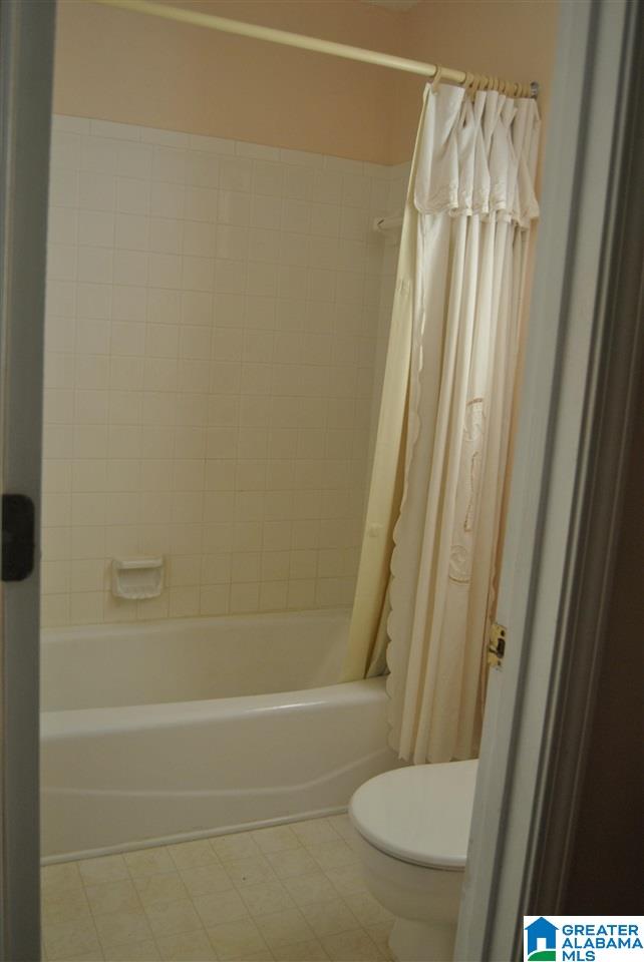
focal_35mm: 30
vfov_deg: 61.9
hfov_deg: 43.7
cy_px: 481
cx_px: 322
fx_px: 803
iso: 400
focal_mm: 20
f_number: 3.5
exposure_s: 1/80
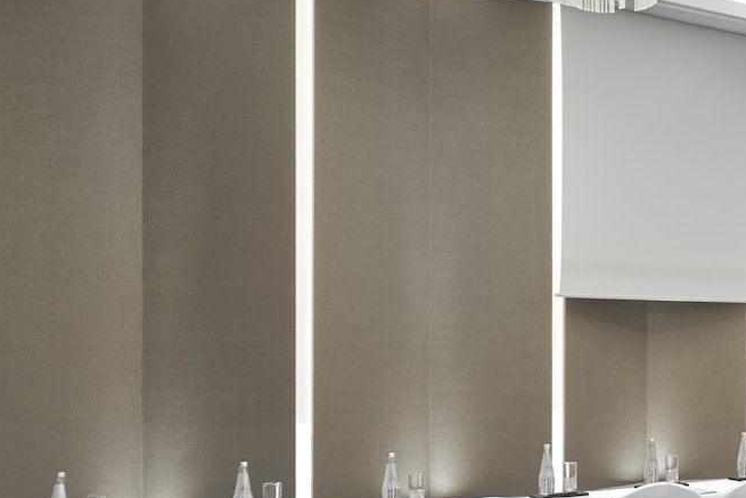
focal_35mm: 50
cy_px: 325
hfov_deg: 30.7
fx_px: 1036
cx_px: 981
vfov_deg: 26.9
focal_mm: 16
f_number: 9
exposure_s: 1/3
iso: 250
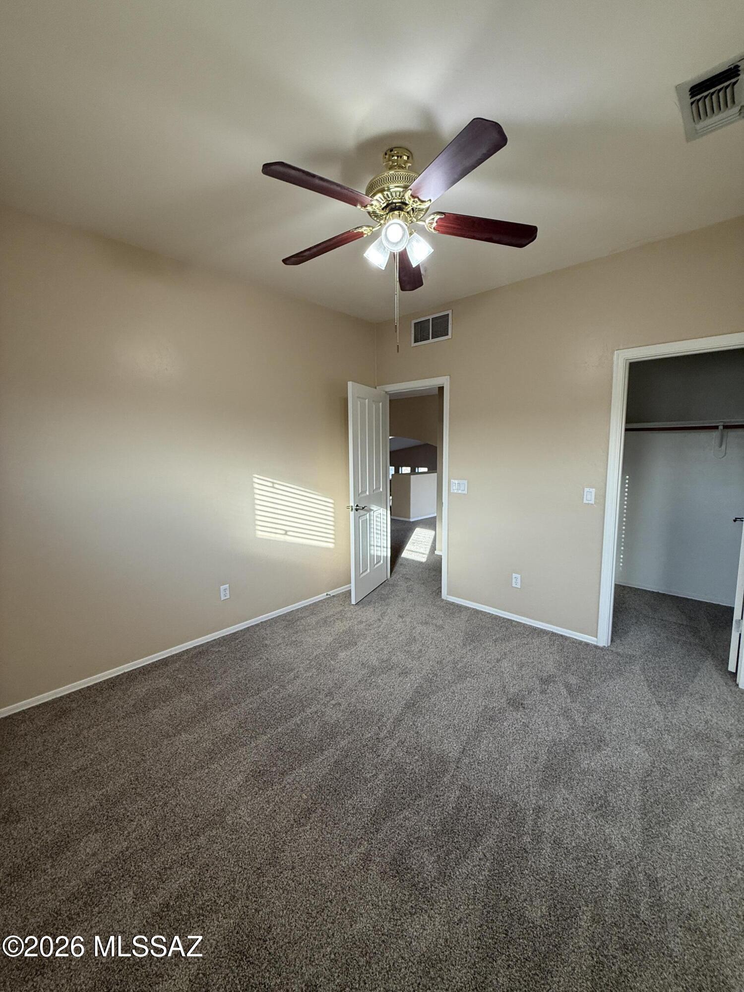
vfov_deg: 102.1
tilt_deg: -4.8
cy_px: 496
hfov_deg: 85.7
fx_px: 401
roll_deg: -0.5
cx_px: 372
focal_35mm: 14
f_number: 2.2
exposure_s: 1/120
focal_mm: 2.22
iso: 125
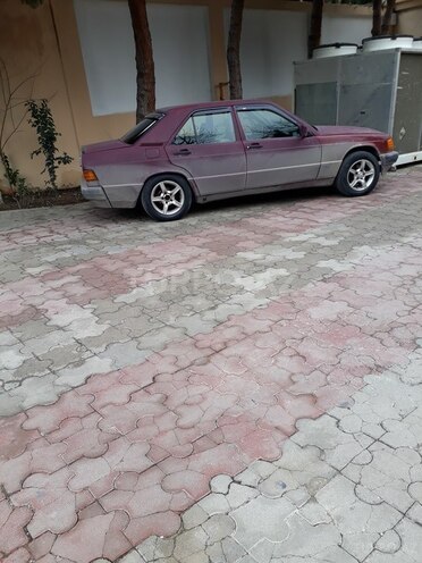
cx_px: 211
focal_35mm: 27
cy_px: 282
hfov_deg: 51.4
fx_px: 439
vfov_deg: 65.3
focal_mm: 3.6
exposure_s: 1/201
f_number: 1.9
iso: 40
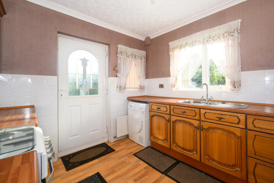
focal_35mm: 16
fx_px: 122
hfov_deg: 96.3
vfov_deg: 73.6
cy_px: 85
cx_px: 154
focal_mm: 14
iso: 640
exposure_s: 1/25
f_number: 8
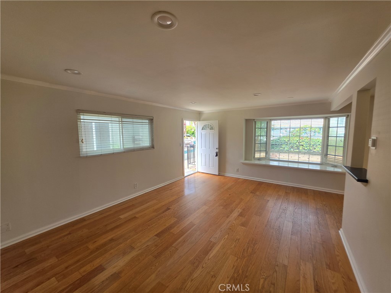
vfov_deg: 89.9
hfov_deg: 106.2
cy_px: 146
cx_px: 196
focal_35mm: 13
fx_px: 147
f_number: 1.9
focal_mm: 2.2
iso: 25
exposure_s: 1/120
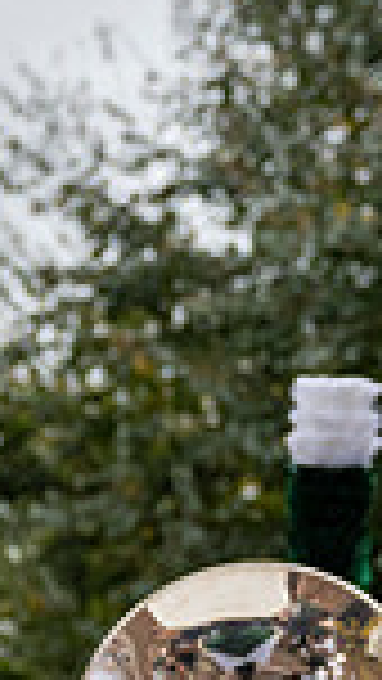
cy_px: 588
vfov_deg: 17.5
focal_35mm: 121
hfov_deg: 9.1
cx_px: -521
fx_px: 2178
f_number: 4
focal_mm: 30
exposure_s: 1/1600
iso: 640
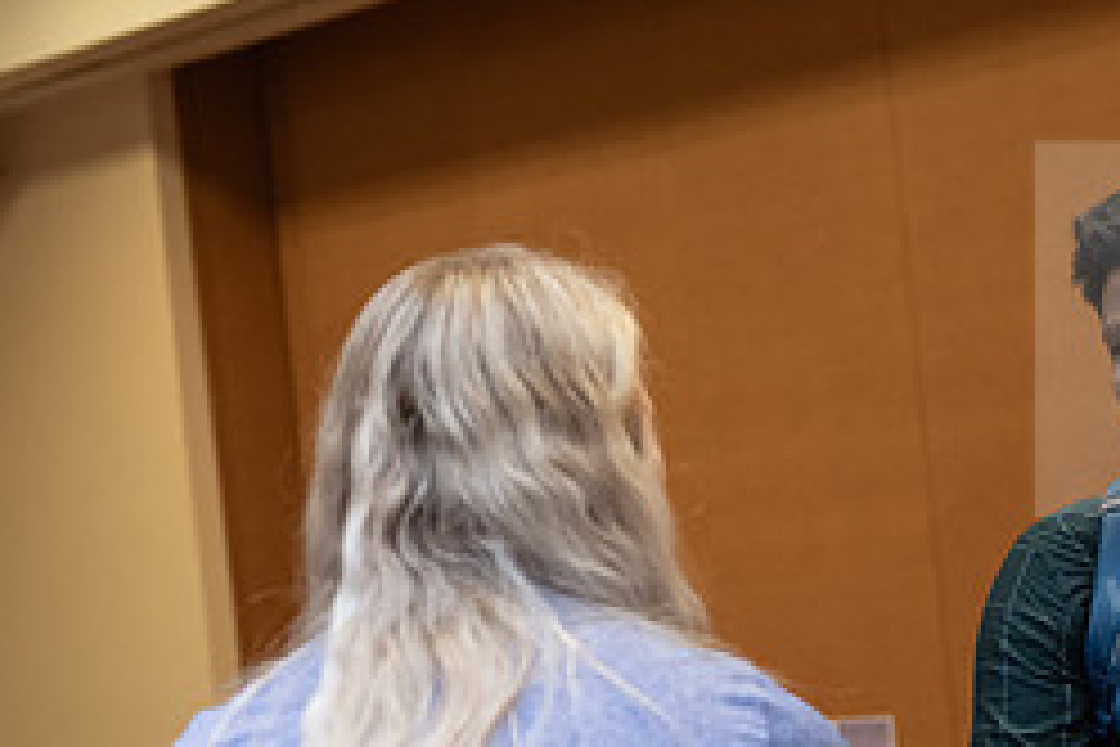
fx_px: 3484
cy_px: 686
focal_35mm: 112
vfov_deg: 12.1
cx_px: 900
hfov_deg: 18.1
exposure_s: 1/200
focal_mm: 48
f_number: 3.2
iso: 1250
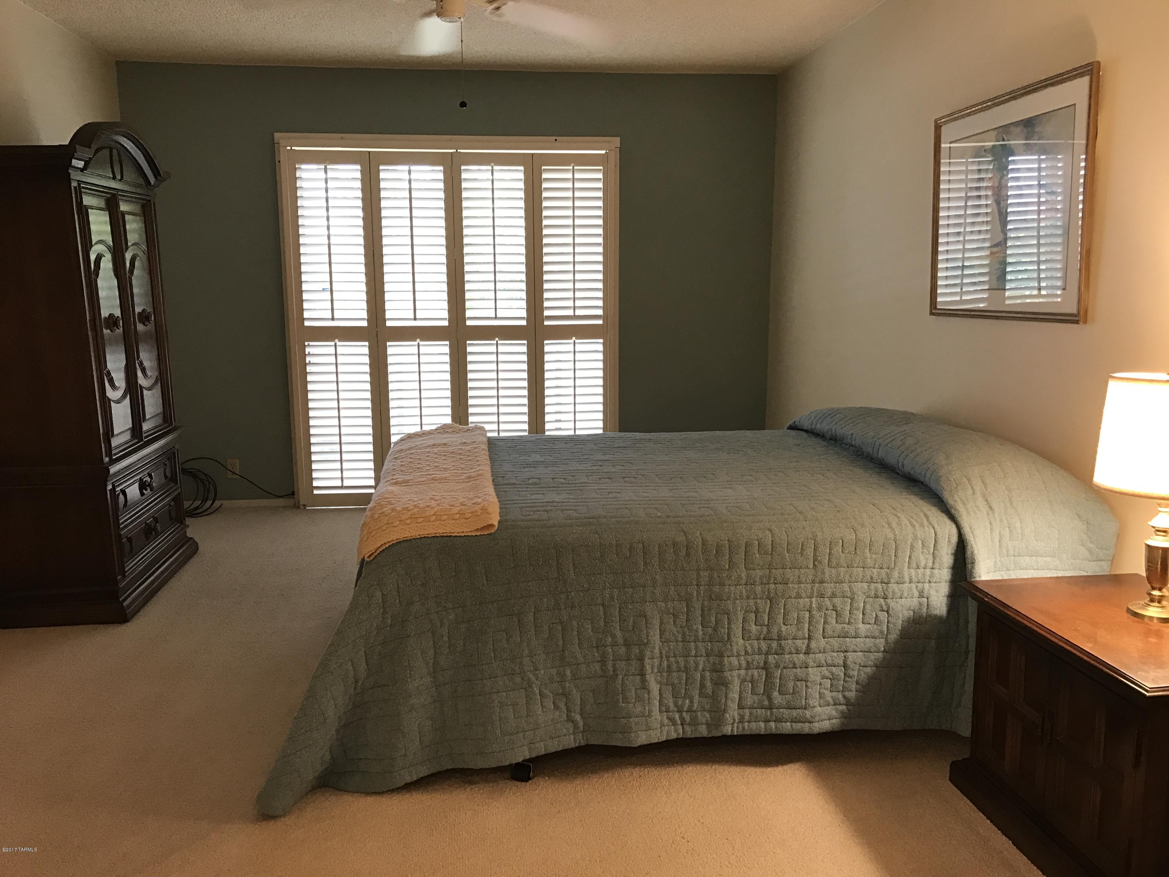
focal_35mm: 28
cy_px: 438
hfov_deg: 63.4
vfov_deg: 49.7
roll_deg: -0.5
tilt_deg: -10.1
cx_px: 584
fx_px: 946
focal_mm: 3.99
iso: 40
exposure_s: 1/20
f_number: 1.8
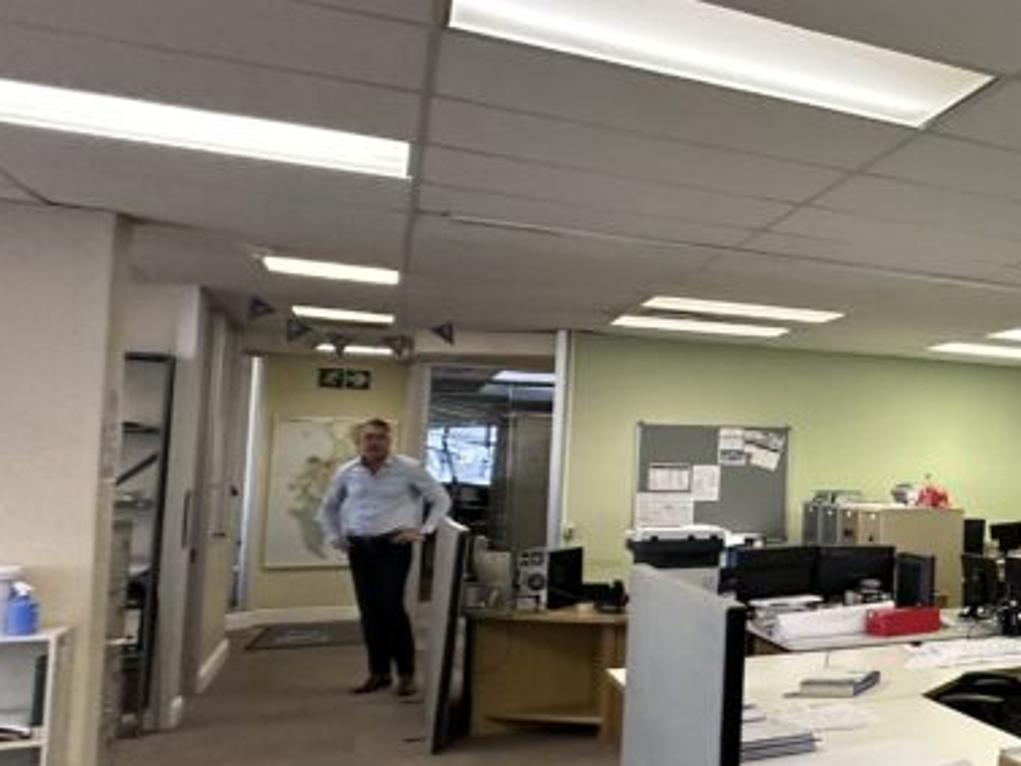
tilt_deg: +3.5
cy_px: 411
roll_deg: +2.1
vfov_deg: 37.7
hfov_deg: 36.7
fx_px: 1121
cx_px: 1243
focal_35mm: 38
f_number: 2.2
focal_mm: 2.22
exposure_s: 1/100
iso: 250
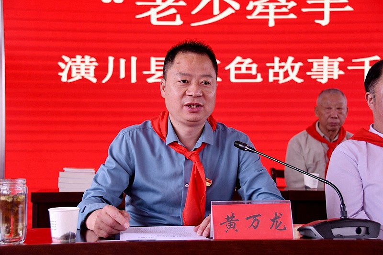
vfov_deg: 18.2
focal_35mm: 75
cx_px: 192
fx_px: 798
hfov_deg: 27.0
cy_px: 128
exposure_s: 1/200
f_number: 4.8
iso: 800
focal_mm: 50
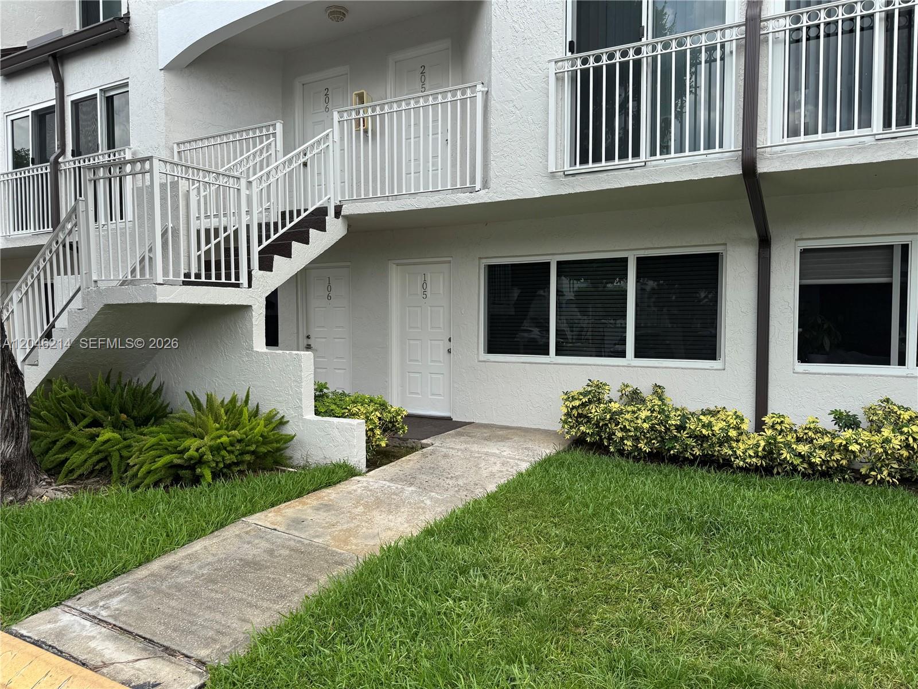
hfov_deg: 71.6
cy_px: 344
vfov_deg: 56.8
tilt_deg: -3.1
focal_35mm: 24
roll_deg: +0.2
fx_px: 636
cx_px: 459
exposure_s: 1/1488
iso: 80
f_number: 1.78
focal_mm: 6.76
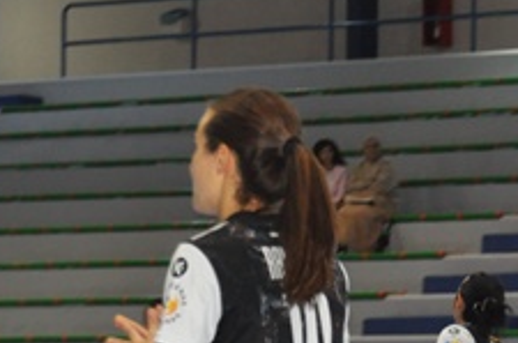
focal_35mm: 294
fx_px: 4218
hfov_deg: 6.9
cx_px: 886
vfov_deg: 4.6
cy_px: 558
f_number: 5.6
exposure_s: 1/60
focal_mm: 55
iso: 800
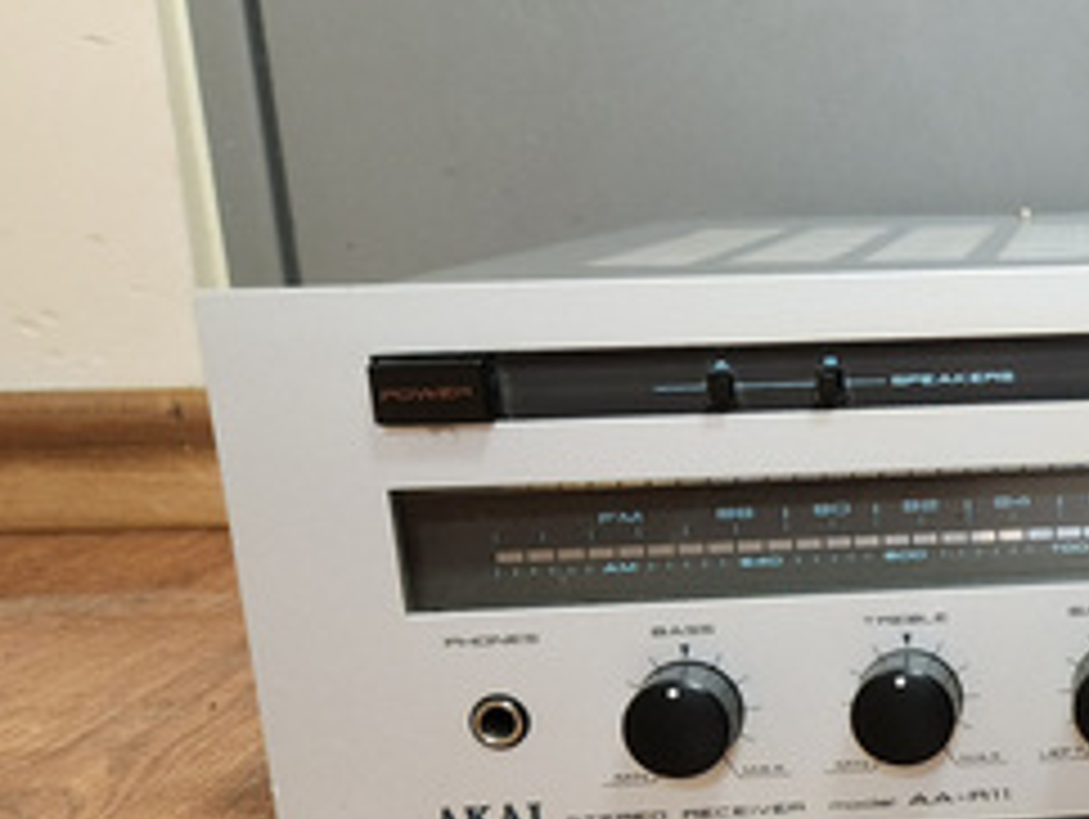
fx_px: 1795
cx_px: 1300
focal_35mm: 57
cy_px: 562
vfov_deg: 25.5
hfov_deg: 29.2
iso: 400
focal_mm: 5.4
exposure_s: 1/50
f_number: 1.8
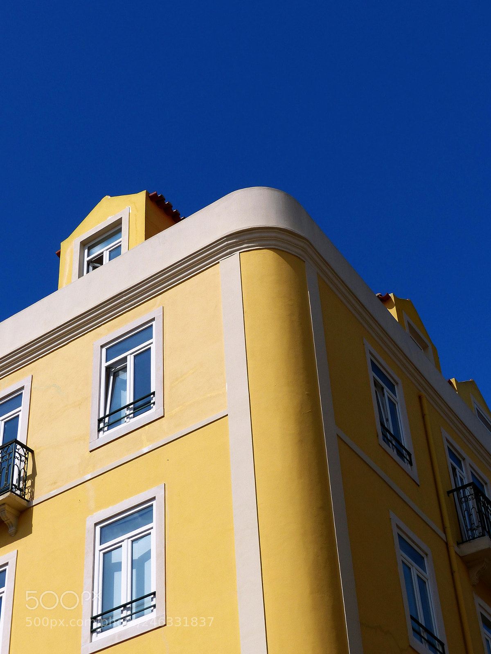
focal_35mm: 63
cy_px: 327
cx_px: 246
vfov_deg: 30.7
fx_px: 1191
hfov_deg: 23.3
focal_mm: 11.4
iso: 100
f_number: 4
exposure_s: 1/640
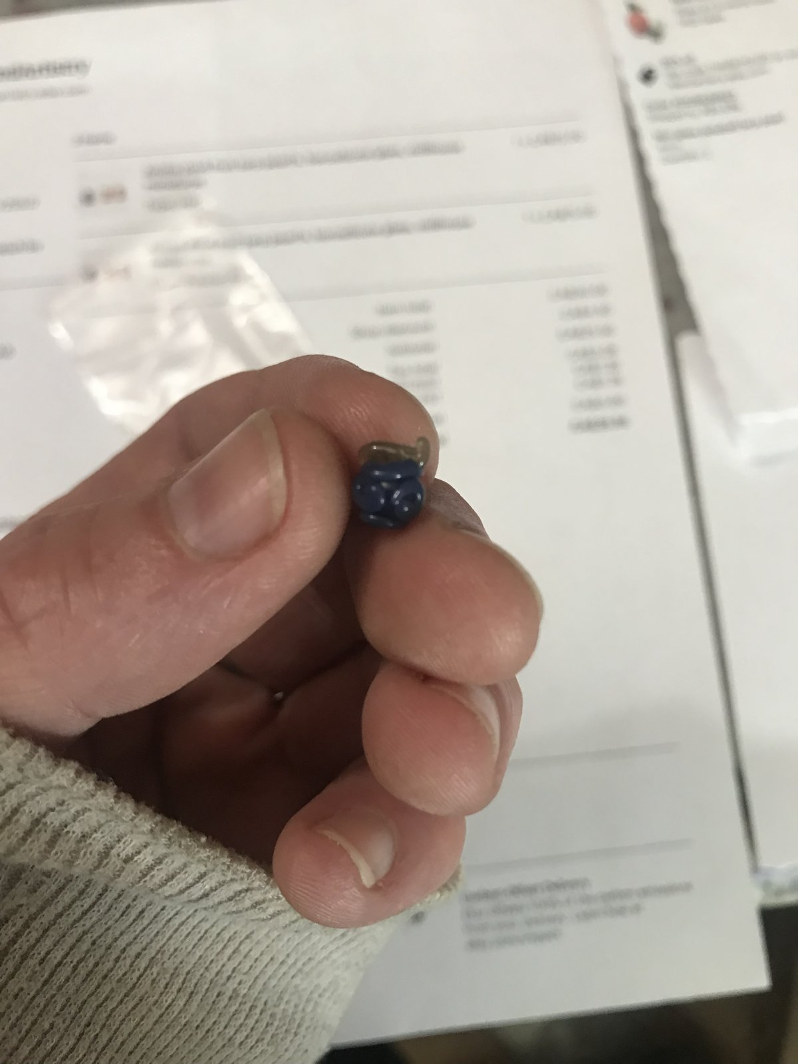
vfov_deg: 63.4
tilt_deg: -78.4
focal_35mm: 28
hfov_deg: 49.7
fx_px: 861
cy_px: 532
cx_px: 399
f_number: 1.8
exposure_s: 1/15
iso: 40
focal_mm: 3.99
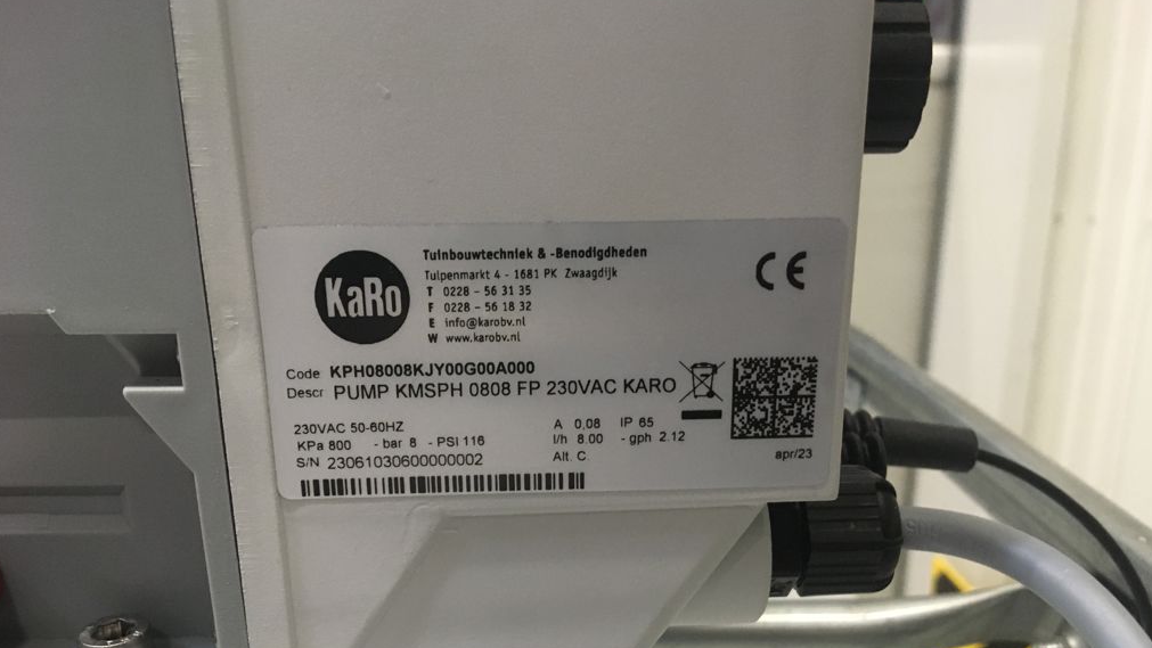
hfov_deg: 61.0
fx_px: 978
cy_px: 425
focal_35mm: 32
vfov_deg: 36.4
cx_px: 575
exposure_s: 1/17
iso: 200
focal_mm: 4.15
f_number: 2.2
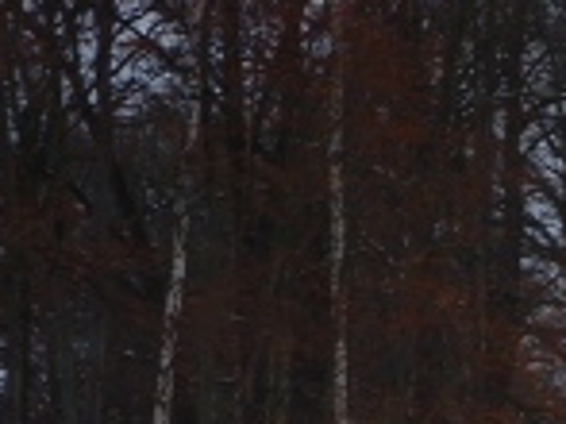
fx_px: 5277
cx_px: 909
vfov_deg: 4.6
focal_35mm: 323
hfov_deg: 6.1
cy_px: 692
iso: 100
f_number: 4.4
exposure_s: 1/125
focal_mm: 16
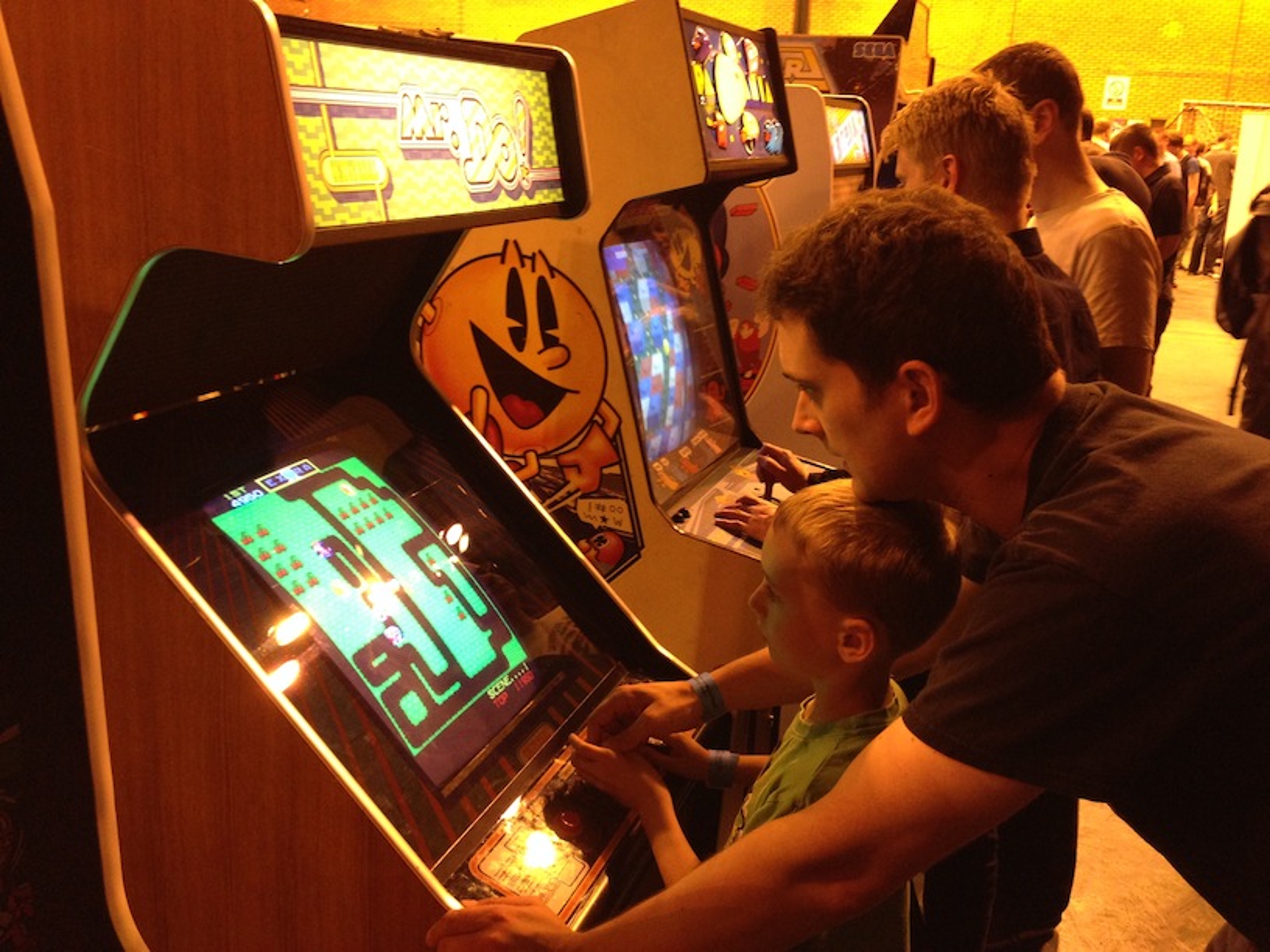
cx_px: 635
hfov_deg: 55.4
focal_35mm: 33
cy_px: 476
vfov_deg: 42.9
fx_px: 1211
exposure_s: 1/20
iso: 200
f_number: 2.4
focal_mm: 4.12
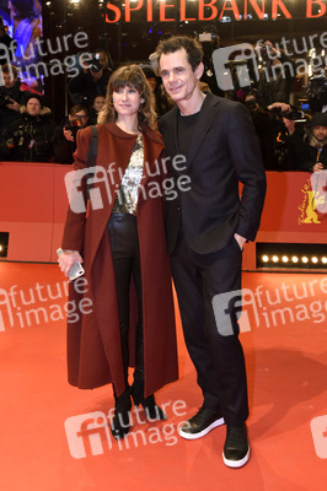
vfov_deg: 53.2
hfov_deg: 36.8
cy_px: 246
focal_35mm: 36
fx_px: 491
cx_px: 164
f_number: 5
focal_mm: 24
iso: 1250
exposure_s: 1/125
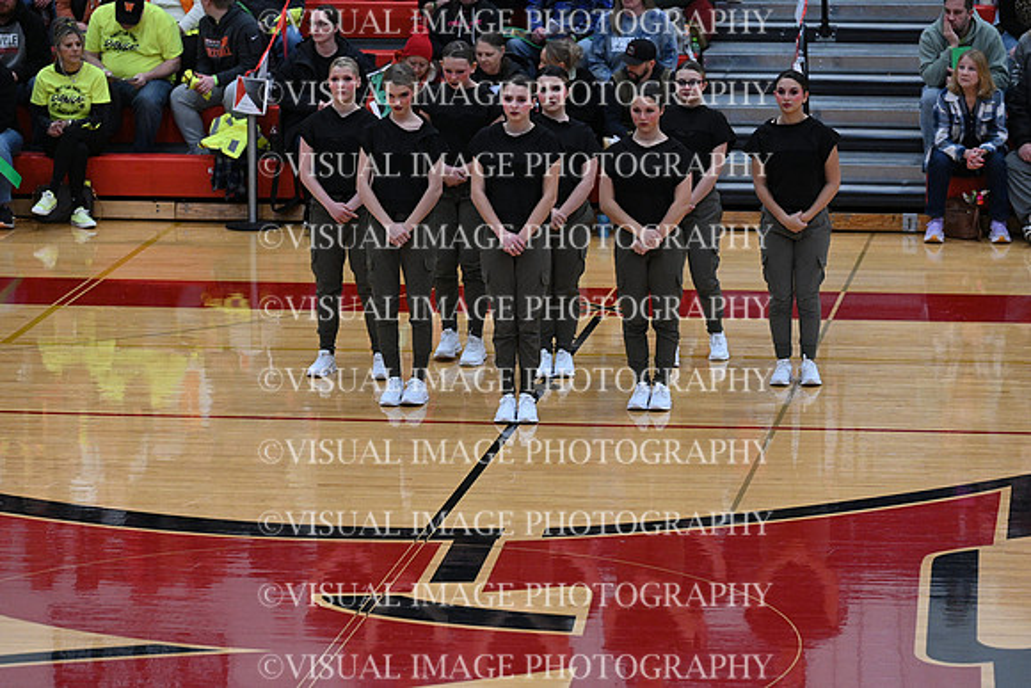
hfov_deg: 12.8
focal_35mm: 160
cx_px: 516
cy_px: 344
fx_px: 4583
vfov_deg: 8.6
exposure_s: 1/400
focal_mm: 160
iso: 4000
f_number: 4
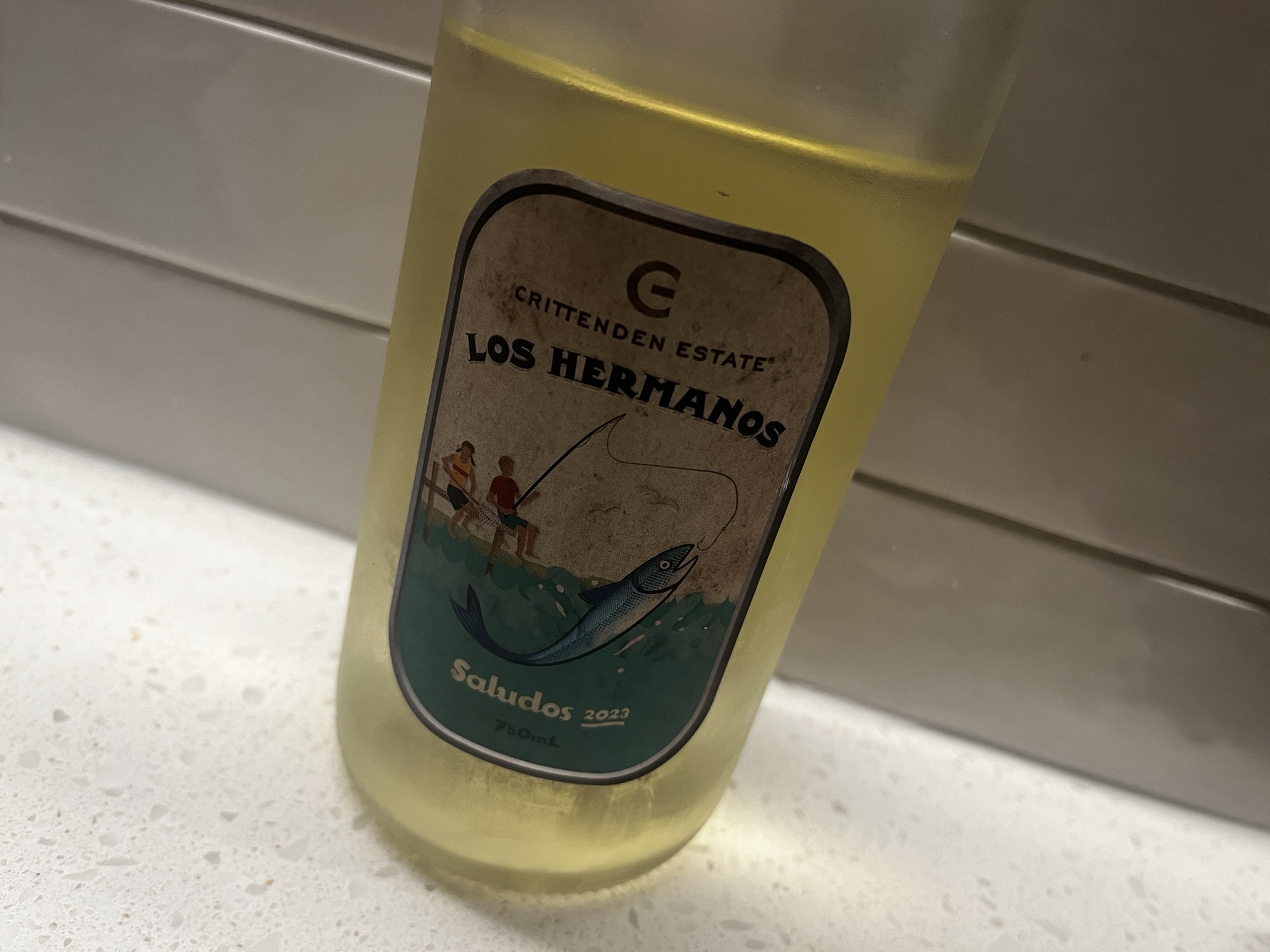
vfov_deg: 53.1
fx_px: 954
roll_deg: -16.0
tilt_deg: -26.9
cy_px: 476
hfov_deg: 67.3
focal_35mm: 26
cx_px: 635
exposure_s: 1/50
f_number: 1.6
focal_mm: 5.1
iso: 160
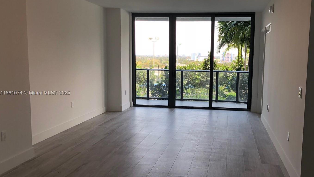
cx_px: 181
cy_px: 93
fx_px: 300
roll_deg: -0.3
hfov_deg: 55.0
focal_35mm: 36
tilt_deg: -5.6
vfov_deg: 32.8
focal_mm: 4
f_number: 1.8
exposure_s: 1/120
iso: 40
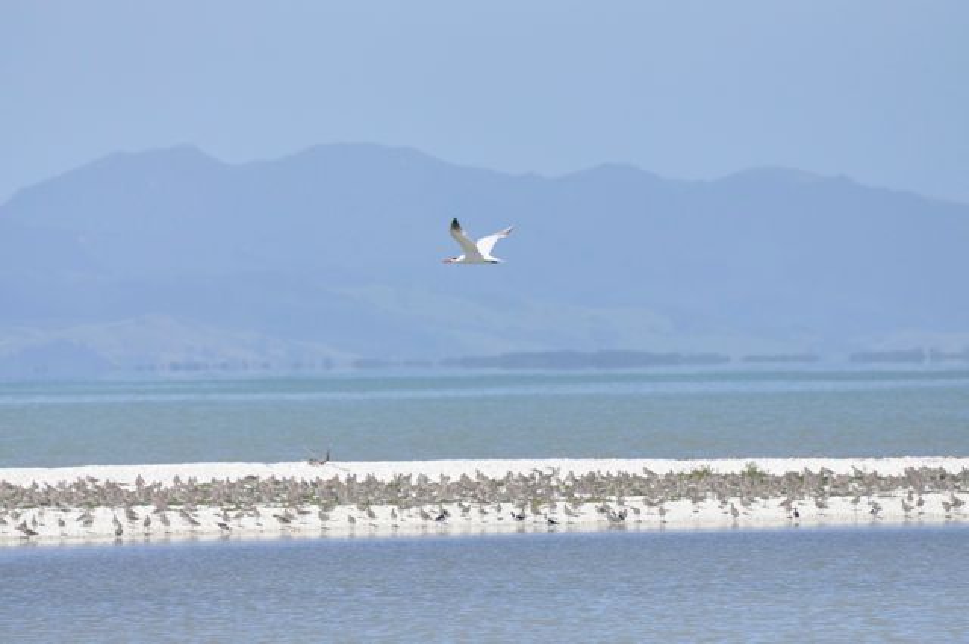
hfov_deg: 4.6
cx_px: 484
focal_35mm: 450
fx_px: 12097
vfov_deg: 3.0
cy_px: 322
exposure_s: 1/4000
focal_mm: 300
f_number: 8
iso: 800
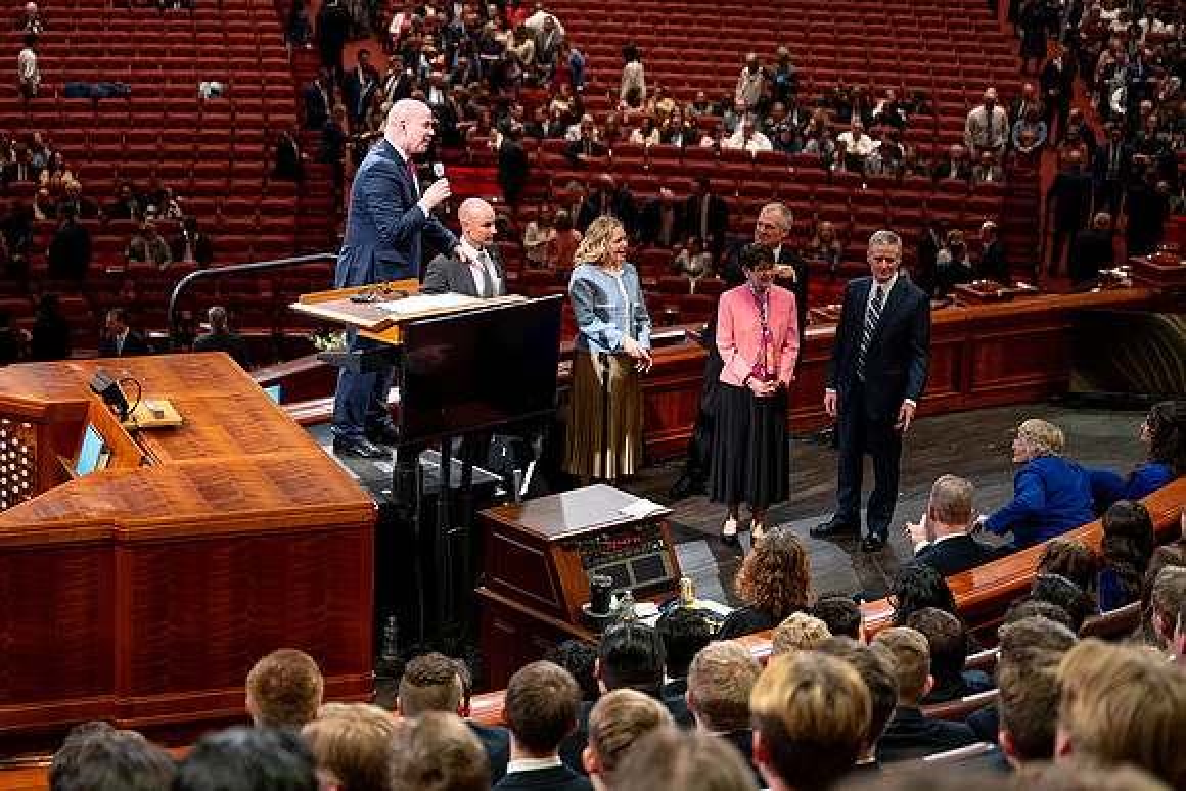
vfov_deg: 16.7
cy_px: 328
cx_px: 492
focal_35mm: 82
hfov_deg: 24.7
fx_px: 2701
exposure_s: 1/250
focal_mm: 70
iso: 1600
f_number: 2.8
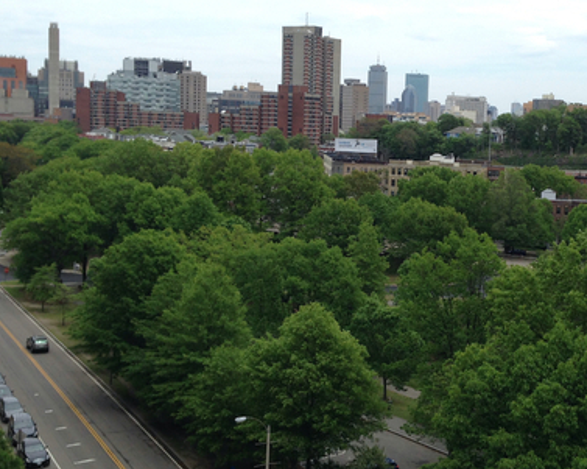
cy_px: 210
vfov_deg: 26.6
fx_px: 989
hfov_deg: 32.3
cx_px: 454
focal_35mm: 57
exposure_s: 1/1085
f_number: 2.4
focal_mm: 4.12
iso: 50
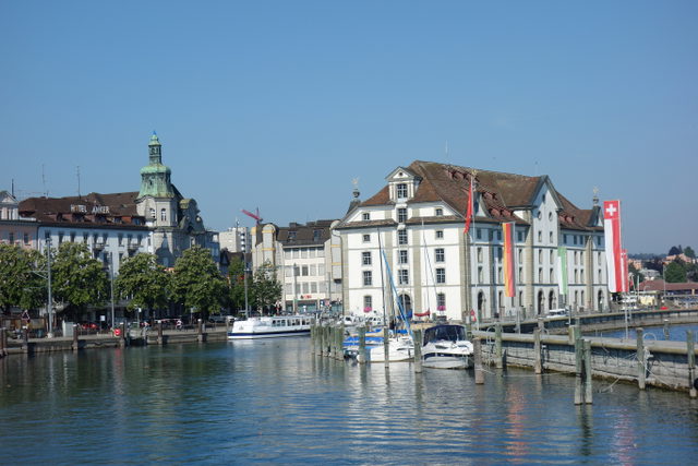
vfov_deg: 17.5
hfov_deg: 26.0
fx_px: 1513
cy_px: 233
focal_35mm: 78
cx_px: 349
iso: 125
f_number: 5.6
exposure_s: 1/800
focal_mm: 29.15
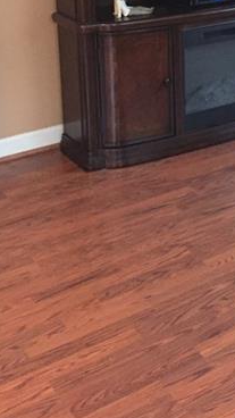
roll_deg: -0.1
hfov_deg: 17.4
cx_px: 287
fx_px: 731
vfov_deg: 29.9
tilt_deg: -9.1
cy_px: 8
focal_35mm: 66
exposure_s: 1/15
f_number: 2.2
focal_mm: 4.15
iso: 400
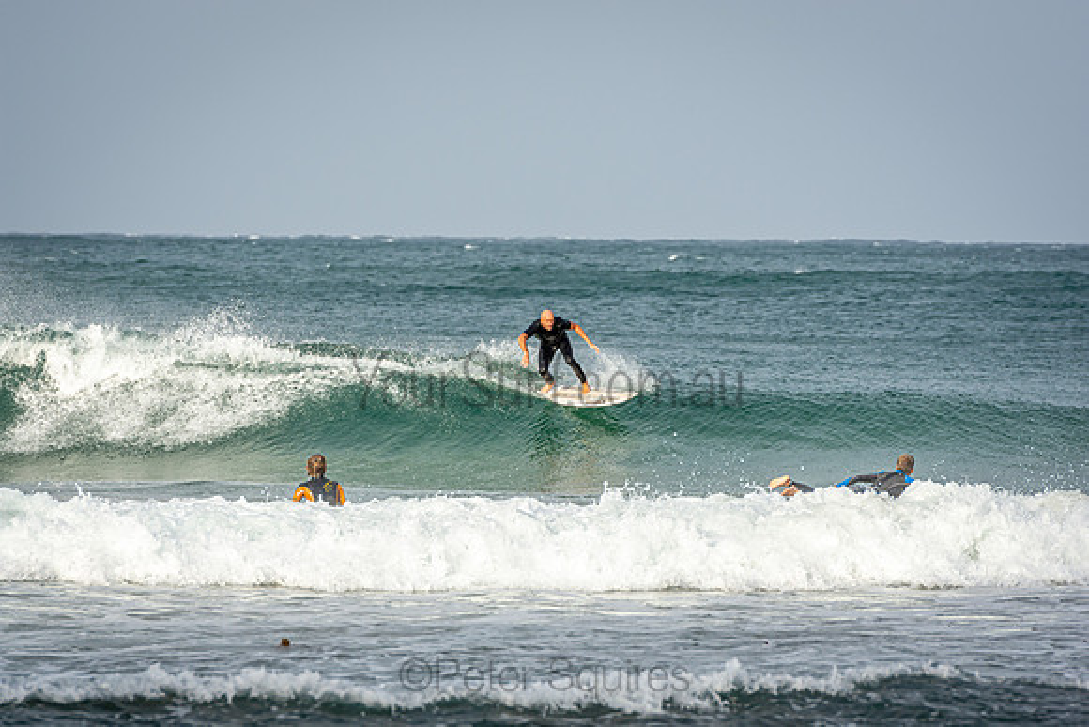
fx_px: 9077
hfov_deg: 6.9
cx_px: 544
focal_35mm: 300
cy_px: 364
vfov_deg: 4.6
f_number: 5.6
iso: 200
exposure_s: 1/1250
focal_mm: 200
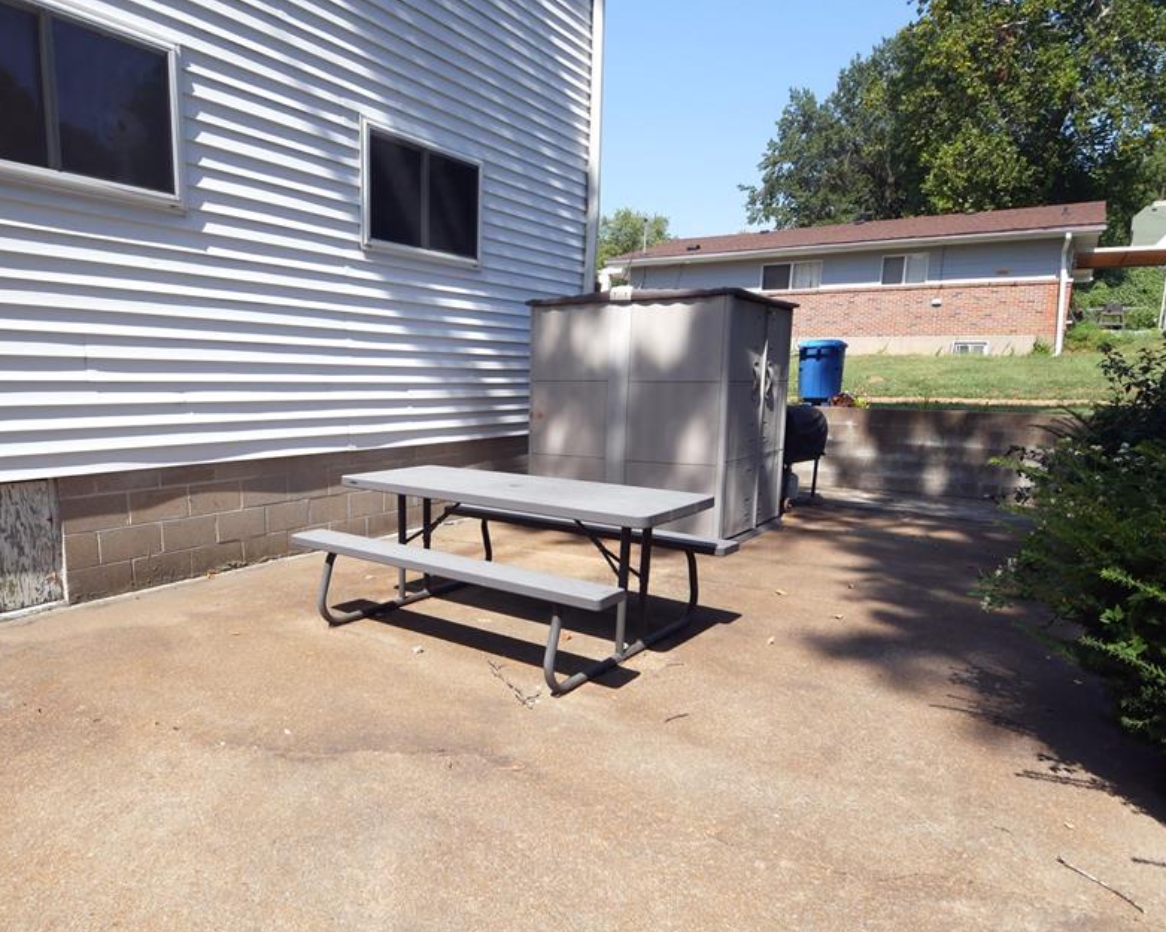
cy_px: 531
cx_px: 464
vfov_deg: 60.6
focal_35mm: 23
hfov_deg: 71.8
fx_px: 793
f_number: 5.6
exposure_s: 1/800
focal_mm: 9
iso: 200
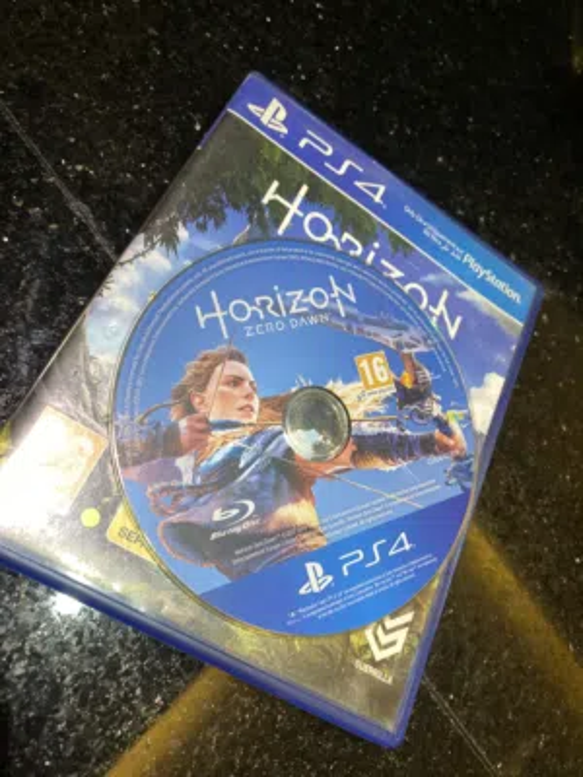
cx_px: 292
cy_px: 388
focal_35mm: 26
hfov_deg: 53.1
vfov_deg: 67.3
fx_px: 584
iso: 250
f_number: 1.8
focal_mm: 4.25
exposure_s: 1/50
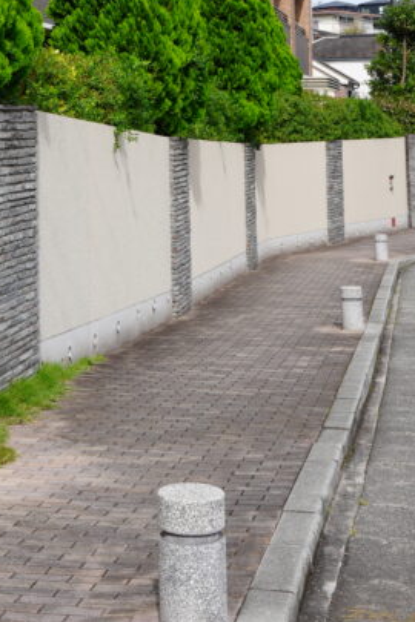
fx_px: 1487
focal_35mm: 86
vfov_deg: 22.3
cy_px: -72
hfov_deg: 15.7
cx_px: 58
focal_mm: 34
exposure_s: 1/125
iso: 100
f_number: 9
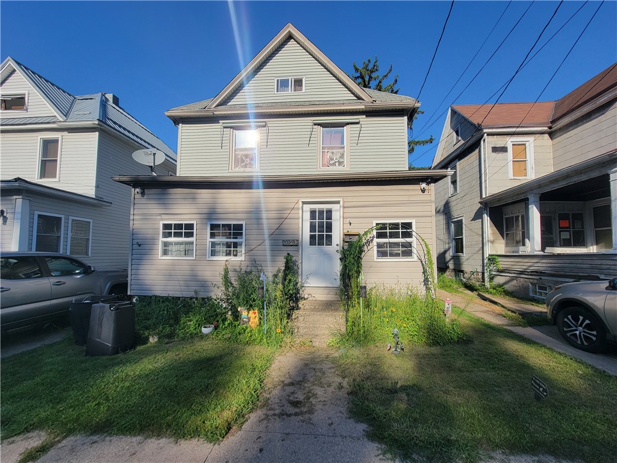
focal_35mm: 13
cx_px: 308
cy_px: 232
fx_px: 232
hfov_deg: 106.2
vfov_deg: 89.9
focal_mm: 2.2
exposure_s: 1/1376
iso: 50
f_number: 2.2
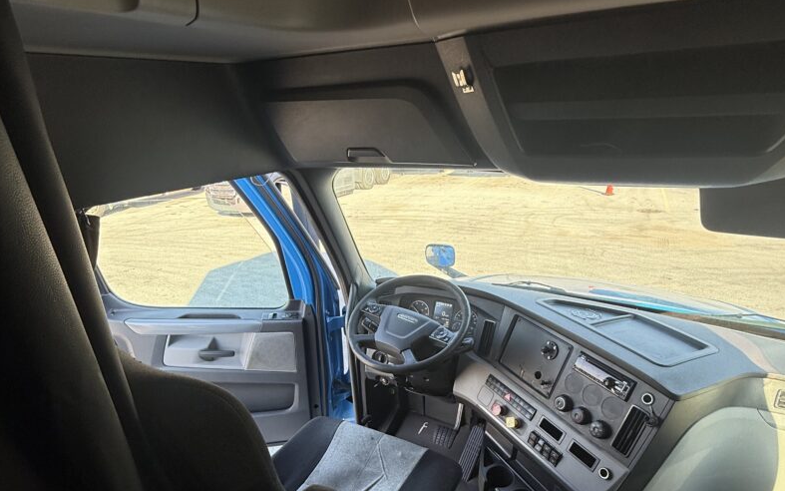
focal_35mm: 20
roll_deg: +2.8
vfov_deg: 58.1
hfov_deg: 85.1
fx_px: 428
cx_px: 395
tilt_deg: -27.0
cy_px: 335
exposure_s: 1/150
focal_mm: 2.22
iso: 64
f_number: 2.2
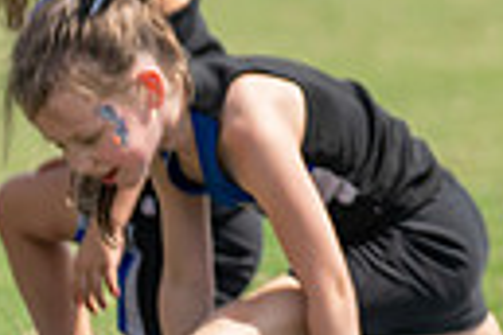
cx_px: 671
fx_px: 8536
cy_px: -154
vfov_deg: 2.2
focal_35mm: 611
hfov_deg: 3.4
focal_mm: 136
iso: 100
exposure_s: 1/1600
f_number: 2.8
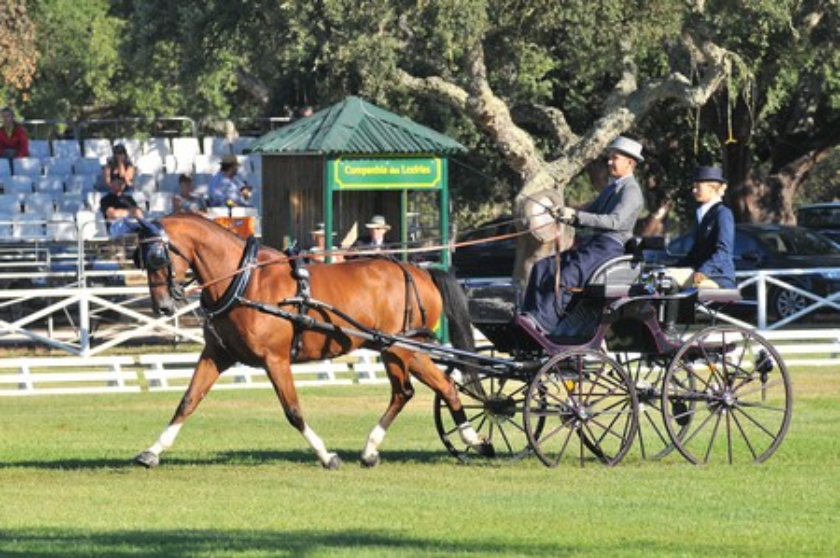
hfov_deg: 9.2
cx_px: 420
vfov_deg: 6.1
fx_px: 5244
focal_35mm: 225
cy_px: 279
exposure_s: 1/800
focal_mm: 150
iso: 320
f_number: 5
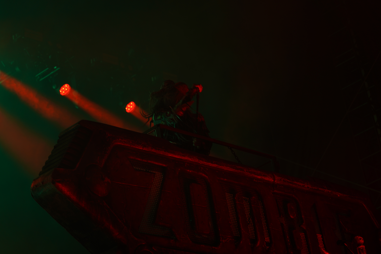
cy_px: 127
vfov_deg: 13.0
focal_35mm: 105
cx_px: 190
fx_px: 1111
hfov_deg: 19.5
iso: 160
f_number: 4
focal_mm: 105
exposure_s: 1/125
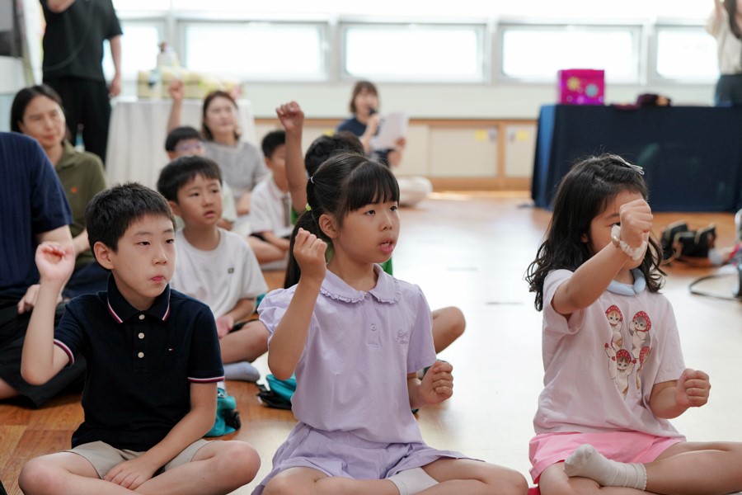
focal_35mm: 70
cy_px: 248
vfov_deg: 19.5
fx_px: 1443
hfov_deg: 28.8
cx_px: 371
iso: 1600
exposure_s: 1/160
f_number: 4
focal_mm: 70
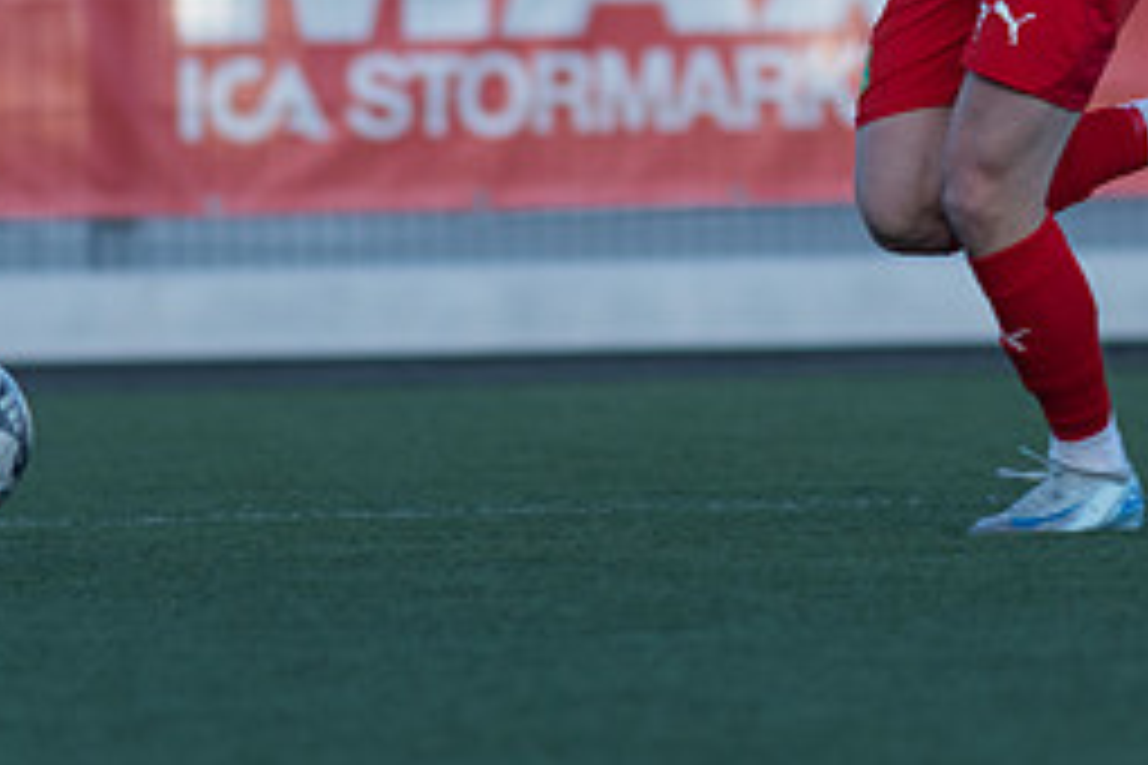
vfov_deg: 1.3
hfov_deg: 2.0
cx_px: 1022
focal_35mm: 1051
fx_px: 33513
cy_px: -79
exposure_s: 1/1250
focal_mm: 300
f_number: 3.2
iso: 250
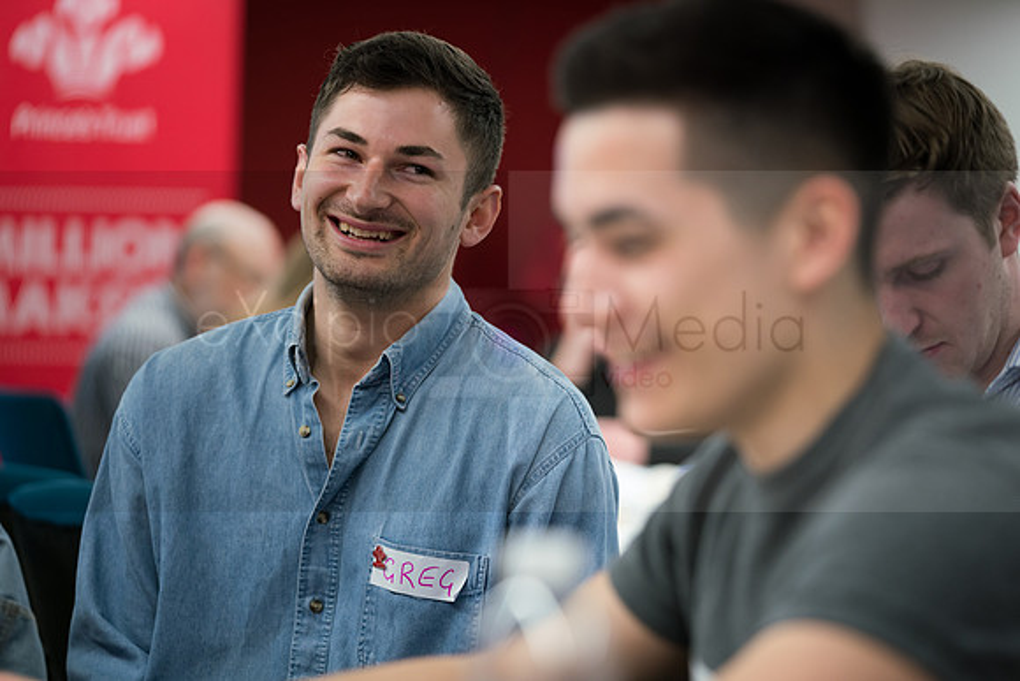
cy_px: 344
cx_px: 540
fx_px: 3479
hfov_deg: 16.7
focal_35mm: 123
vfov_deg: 11.2
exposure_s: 1/125
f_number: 2.8
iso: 1250
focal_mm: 116
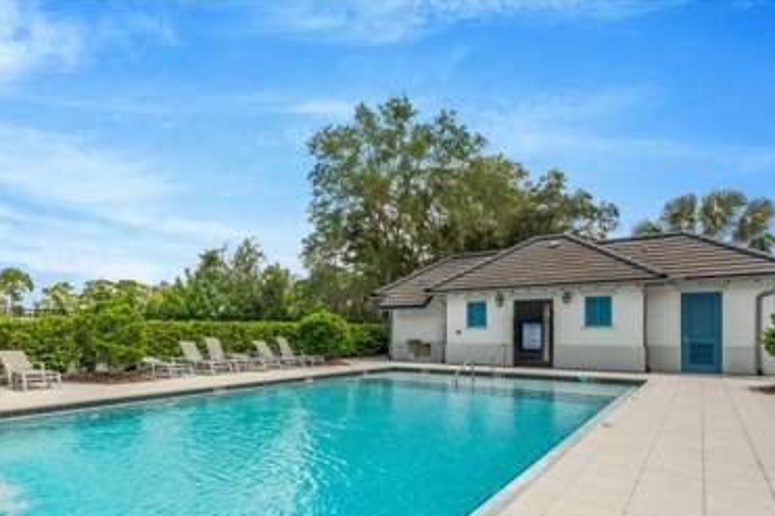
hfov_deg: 78.1
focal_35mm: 22
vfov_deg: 56.4
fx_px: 473
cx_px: 330
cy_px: 329
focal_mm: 17
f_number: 6.3
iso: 400
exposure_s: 1/1000
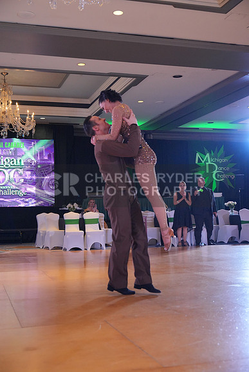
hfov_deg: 28.7
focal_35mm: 47
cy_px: 186
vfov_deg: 41.9
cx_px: 124
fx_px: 487
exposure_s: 1/400
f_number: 4
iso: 3200
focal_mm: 47
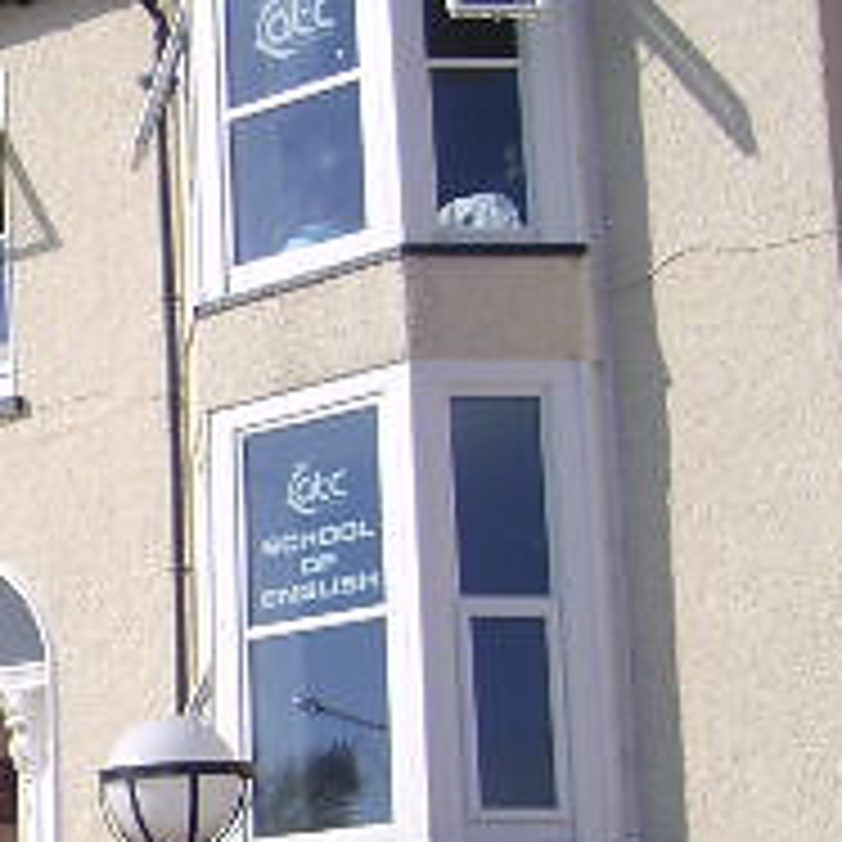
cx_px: -504
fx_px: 2917
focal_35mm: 106
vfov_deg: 16.3
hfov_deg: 15.0
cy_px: 648
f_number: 7.1
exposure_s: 1/250
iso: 50
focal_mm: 5.8
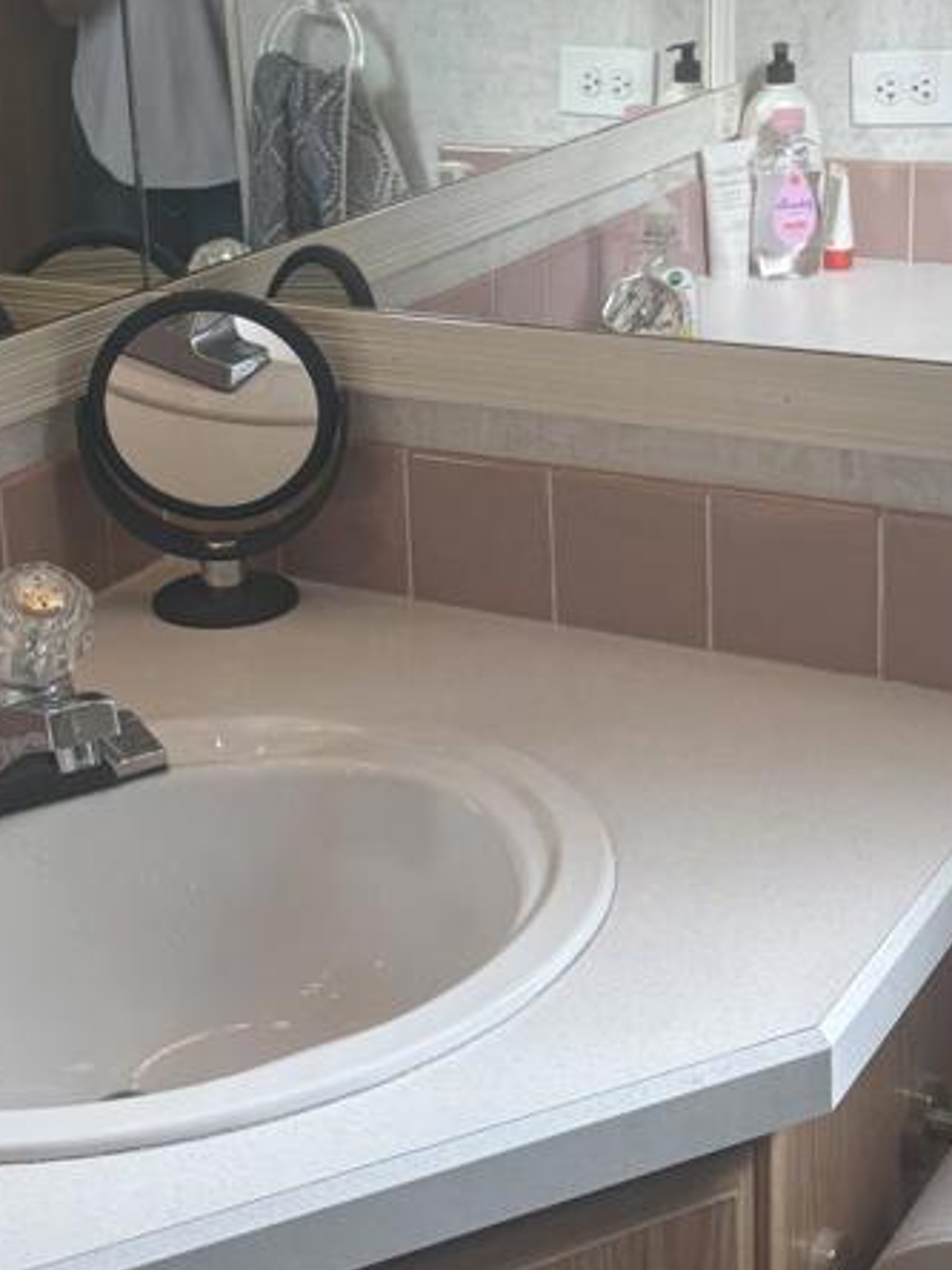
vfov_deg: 31.9
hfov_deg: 24.3
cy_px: 403
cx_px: 300
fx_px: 2200
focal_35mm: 60
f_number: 1.6
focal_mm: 5.96
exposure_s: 1/404
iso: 50
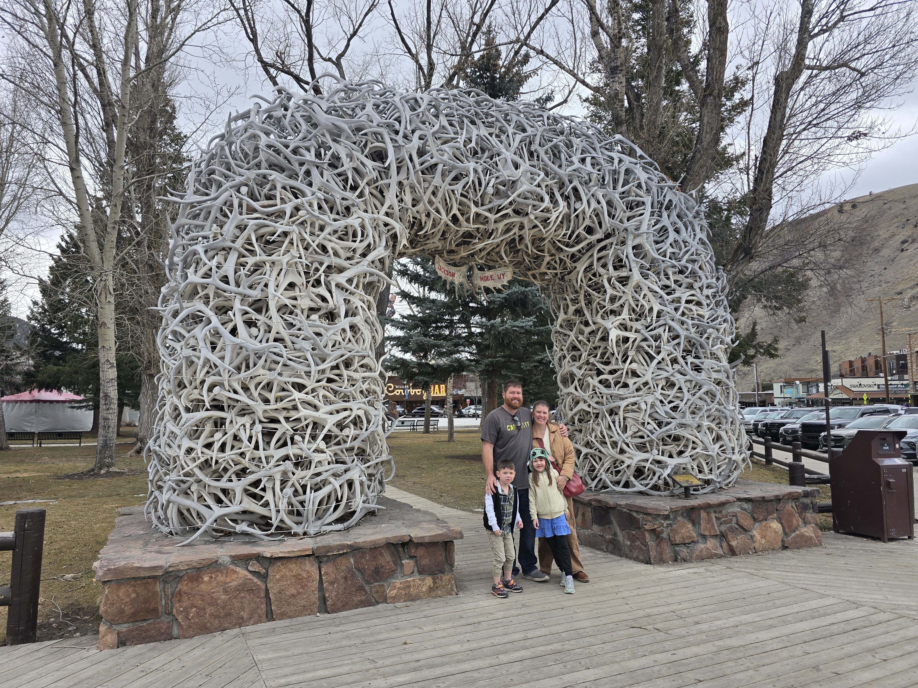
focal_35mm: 23
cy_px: 344
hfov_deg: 73.9
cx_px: 459
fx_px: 610
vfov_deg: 58.9
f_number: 1.7
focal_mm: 6.3
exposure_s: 1/280
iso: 12
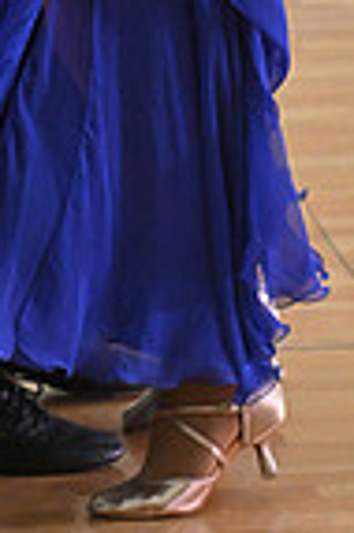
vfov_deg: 5.0
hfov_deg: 3.4
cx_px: 132
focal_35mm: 407
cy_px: -410
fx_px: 6017
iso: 3200
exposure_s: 1/400
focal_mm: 100
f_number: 5
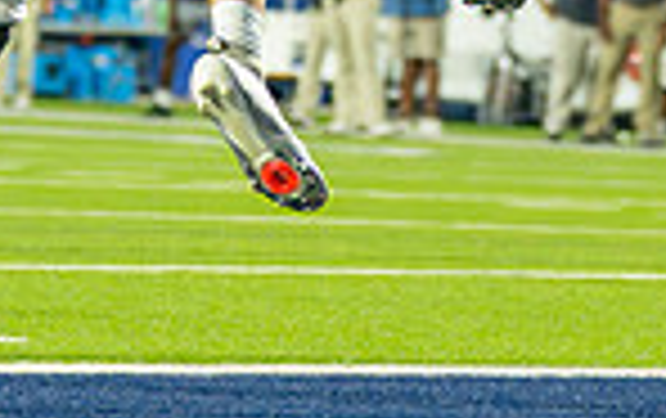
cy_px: -456
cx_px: 256
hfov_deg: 4.3
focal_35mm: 485
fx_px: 8816
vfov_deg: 2.7
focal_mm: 85
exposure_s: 1/1600
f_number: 2.8
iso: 4000
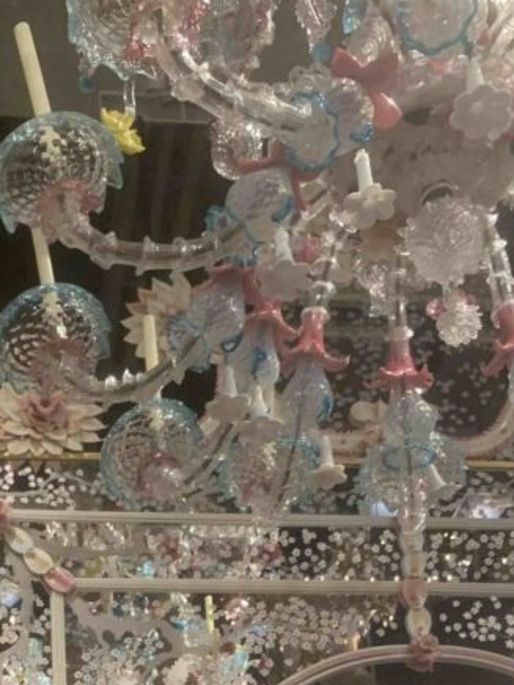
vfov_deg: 28.5
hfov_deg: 23.4
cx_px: 50
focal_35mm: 61
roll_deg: +1.0
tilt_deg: +23.1
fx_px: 1208
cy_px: 770
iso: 320
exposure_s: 1/50
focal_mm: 4.25
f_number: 1.8
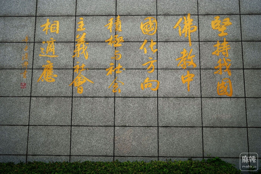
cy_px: 87
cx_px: 130
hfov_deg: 55.8
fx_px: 246
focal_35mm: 34
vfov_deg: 38.9
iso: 100
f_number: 5
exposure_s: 1/250
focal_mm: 34
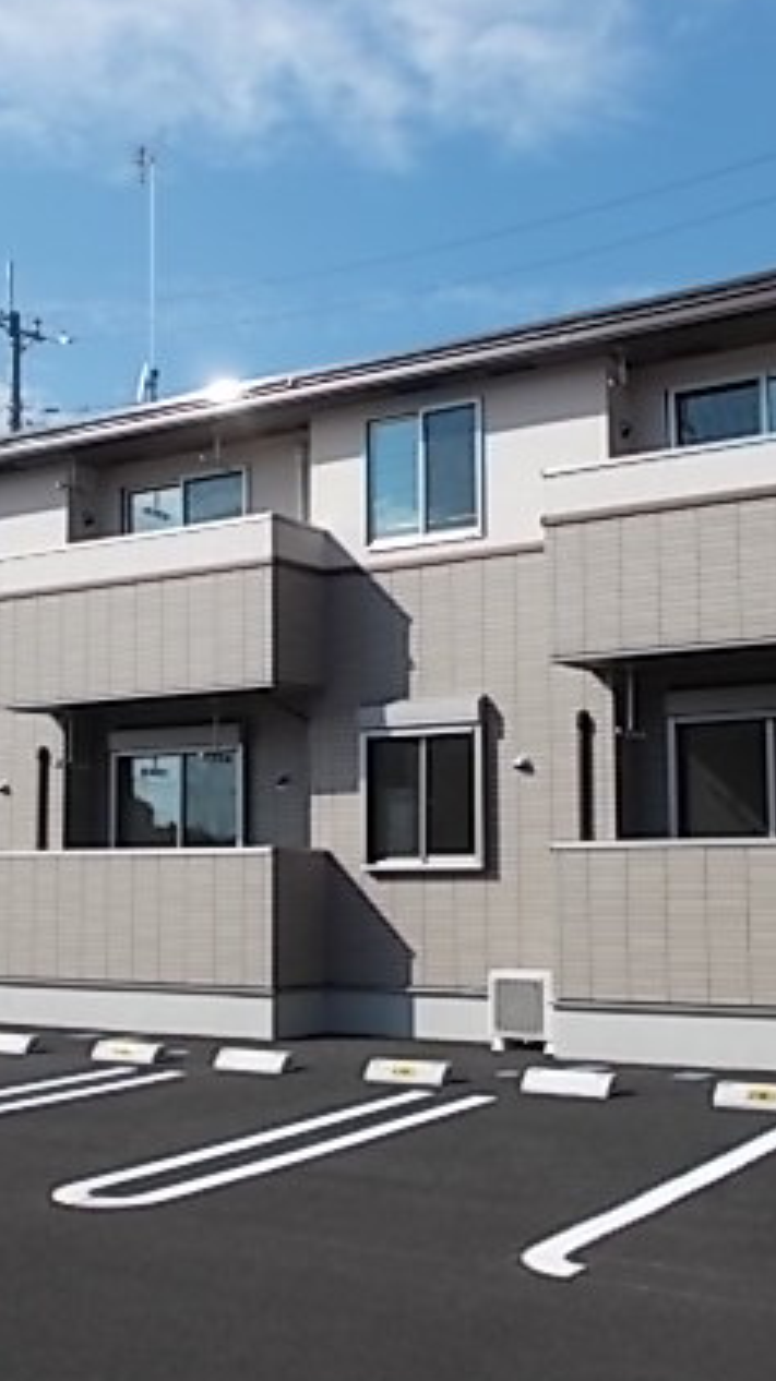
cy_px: 743
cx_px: 360
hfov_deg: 27.7
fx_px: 1575
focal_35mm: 43
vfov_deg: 47.3
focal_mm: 4.6
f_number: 8
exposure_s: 1/125
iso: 80
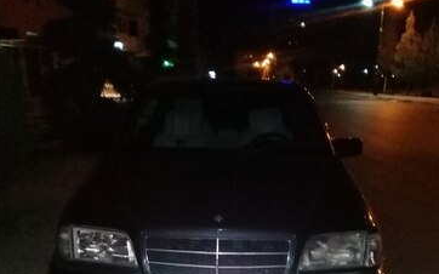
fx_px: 538
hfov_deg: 44.4
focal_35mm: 45
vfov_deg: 26.4
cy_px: 297
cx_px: 221
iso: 640
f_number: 2.2
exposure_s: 1/15
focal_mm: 3.3
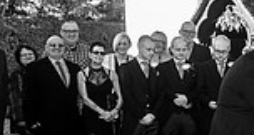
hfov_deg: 19.6
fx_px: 698
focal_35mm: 105
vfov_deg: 11.0
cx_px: 287
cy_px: 120
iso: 100
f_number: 4
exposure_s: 1/125
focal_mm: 26
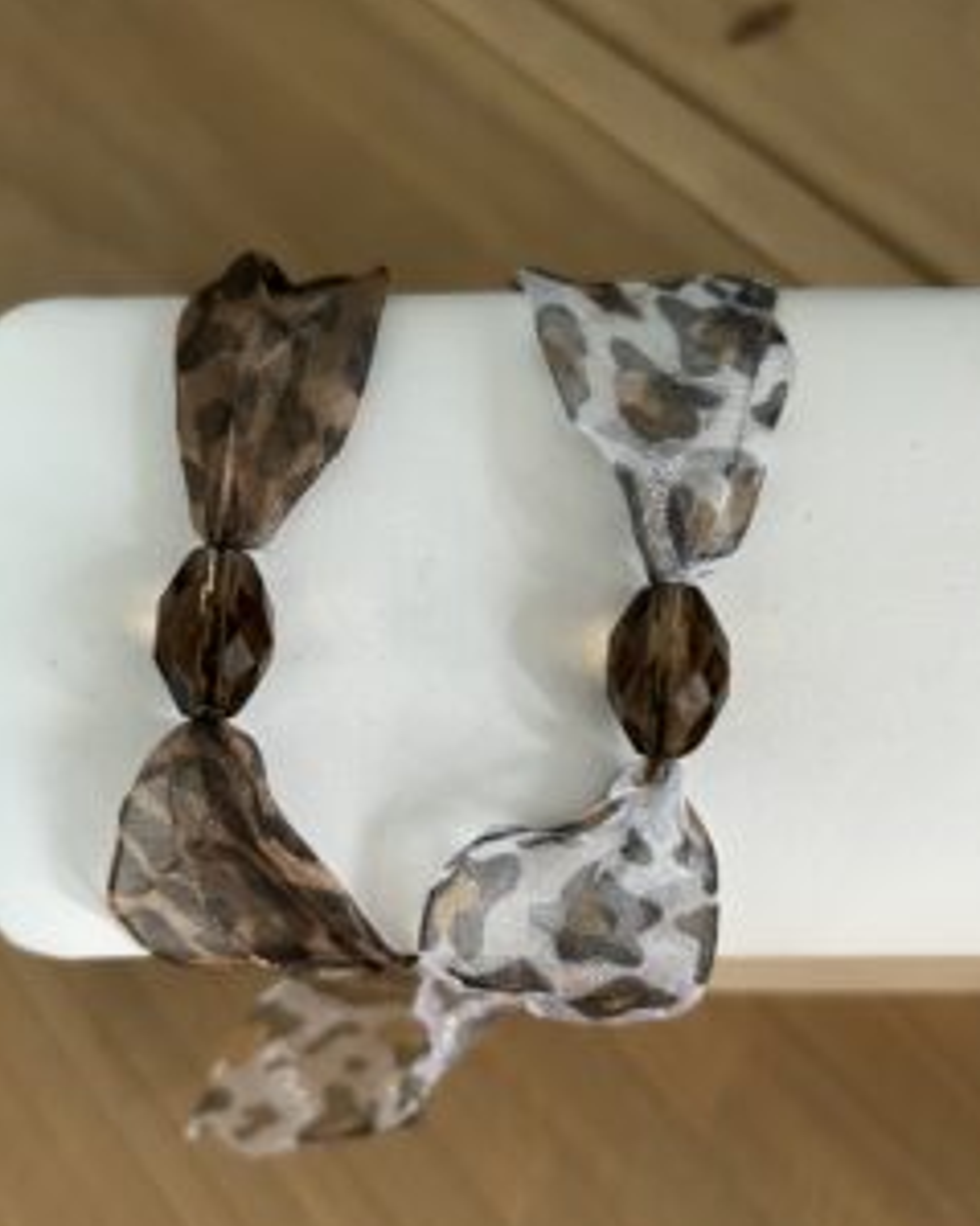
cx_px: 410
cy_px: 660
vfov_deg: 52.8
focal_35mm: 34
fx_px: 1233
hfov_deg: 43.2
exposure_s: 1/60
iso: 500
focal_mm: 5.7
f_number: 1.5
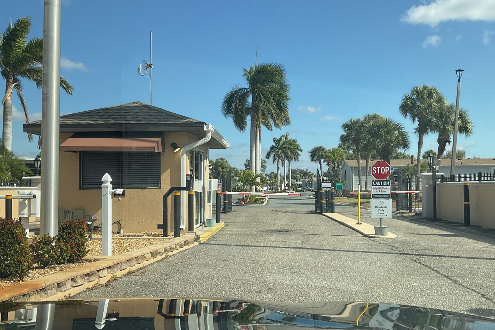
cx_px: 265
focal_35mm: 38
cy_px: 174
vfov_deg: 35.1
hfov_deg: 50.6
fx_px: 523
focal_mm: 3
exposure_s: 1/1730
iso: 16
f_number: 1.8
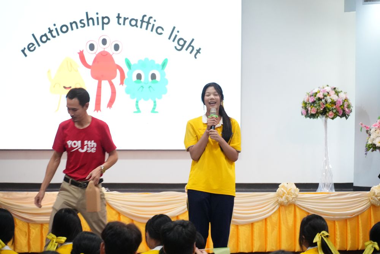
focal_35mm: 202
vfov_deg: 6.8
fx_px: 2138
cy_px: 127
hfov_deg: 10.2
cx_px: 190
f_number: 5.6
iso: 5000
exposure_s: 1/125
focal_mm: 135
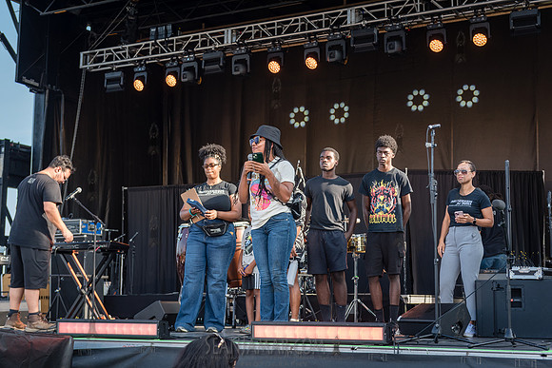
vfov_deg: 24.6
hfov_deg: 36.2
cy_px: 184
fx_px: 843
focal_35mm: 55
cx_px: 276
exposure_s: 1/500
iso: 320
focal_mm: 55
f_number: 3.5
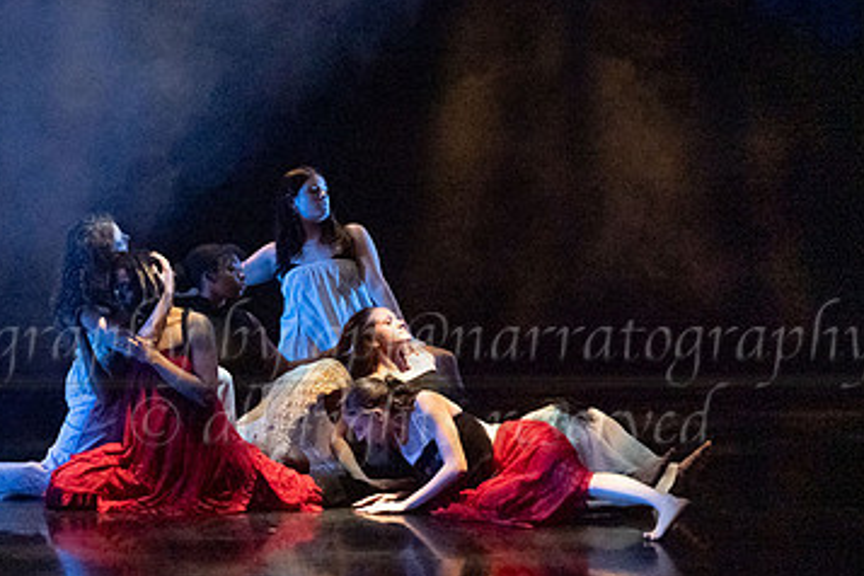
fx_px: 3528
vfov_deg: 9.3
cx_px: 258
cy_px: 382
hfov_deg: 13.9
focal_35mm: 147
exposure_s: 1/200
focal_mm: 75
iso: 5000
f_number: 3.5
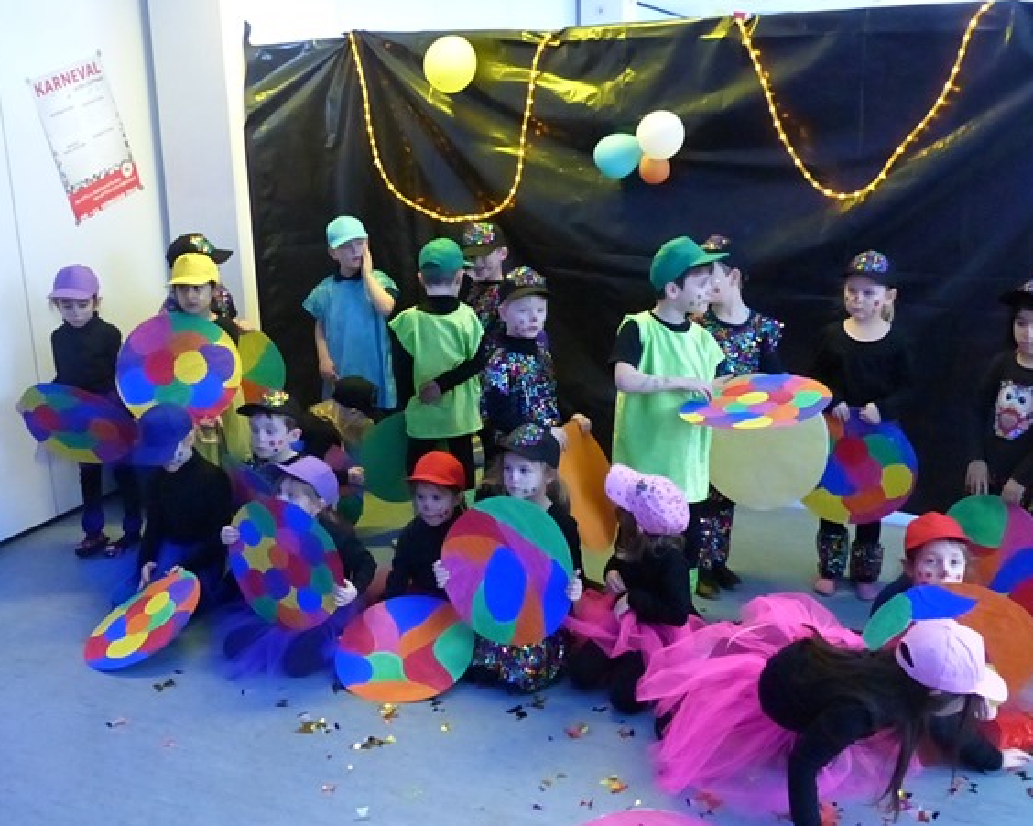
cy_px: 408
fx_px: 1039
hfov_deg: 52.8
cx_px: 535
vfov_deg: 43.3
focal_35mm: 34
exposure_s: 1/100
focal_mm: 5.8
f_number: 2.8
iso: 1600
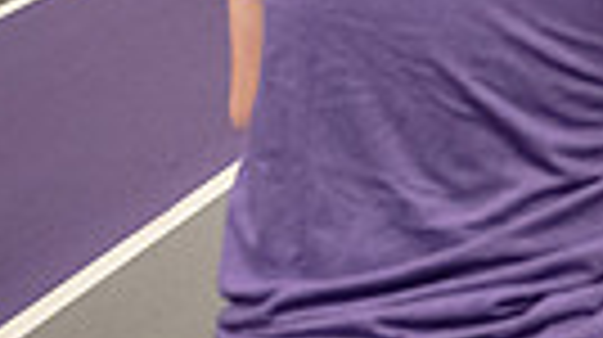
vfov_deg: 8.0
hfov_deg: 13.6
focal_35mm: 145
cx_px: 999
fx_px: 2316
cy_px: -273
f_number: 3.2
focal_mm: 32
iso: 4000
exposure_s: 1/320
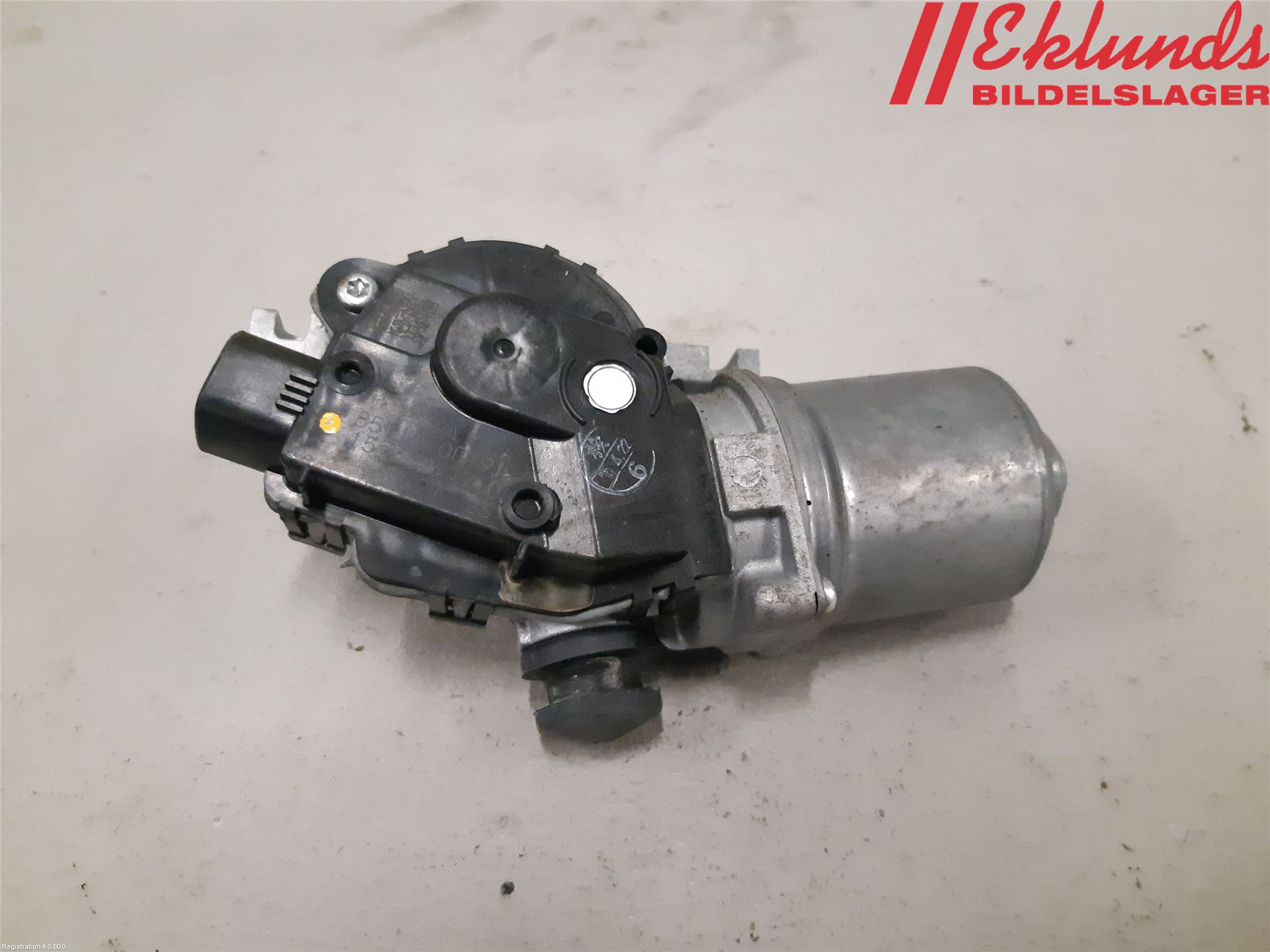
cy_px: 476
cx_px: 635
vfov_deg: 53.1
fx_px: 954
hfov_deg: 67.3
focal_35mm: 26
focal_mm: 3.93
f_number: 1.7
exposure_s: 1/233
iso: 800
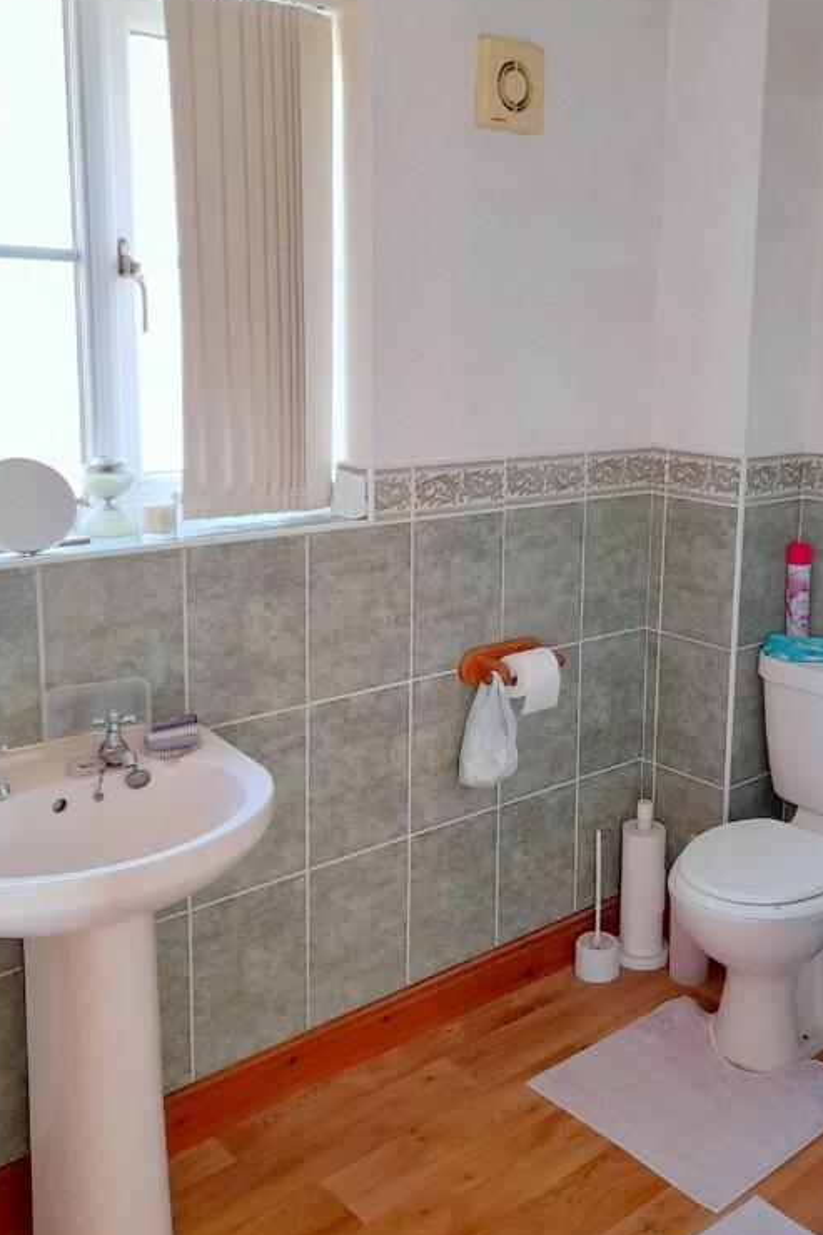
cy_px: 536
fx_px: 1235
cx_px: 544
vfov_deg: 53.0
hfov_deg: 36.5
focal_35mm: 36
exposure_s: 1/60
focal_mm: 4.6
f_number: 2
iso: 250
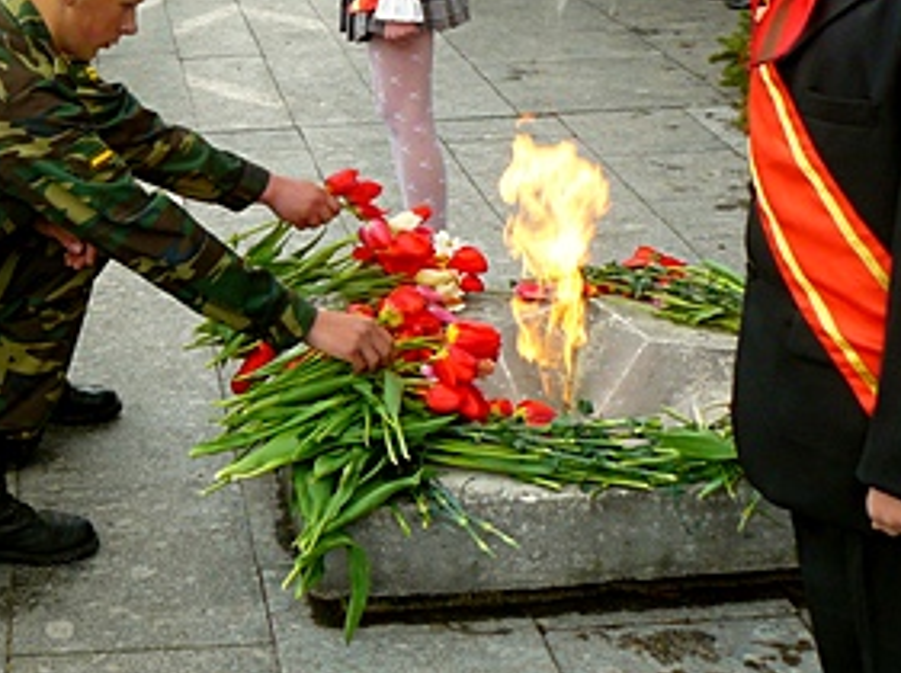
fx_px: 2002
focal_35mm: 77
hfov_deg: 24.7
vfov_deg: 18.5
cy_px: -32
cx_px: 96
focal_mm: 6
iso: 100
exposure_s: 1/160
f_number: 4
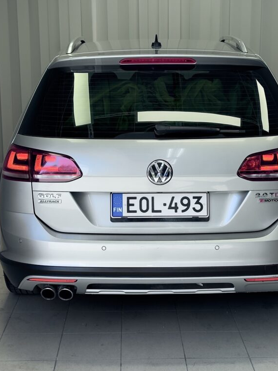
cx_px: 152
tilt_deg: -10.3
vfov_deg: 29.8
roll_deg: -0.5
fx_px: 696
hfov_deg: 22.6
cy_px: 187
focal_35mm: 65
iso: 64
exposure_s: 1/266
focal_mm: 6.76
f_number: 1.78
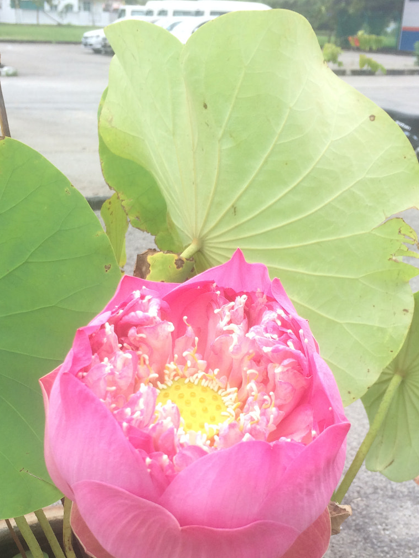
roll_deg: +0.4
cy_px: 357
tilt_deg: -28.1
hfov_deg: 31.5
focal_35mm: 46
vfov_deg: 40.9
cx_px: 180
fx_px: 742
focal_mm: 4.15
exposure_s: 1/201
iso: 32
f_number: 2.2
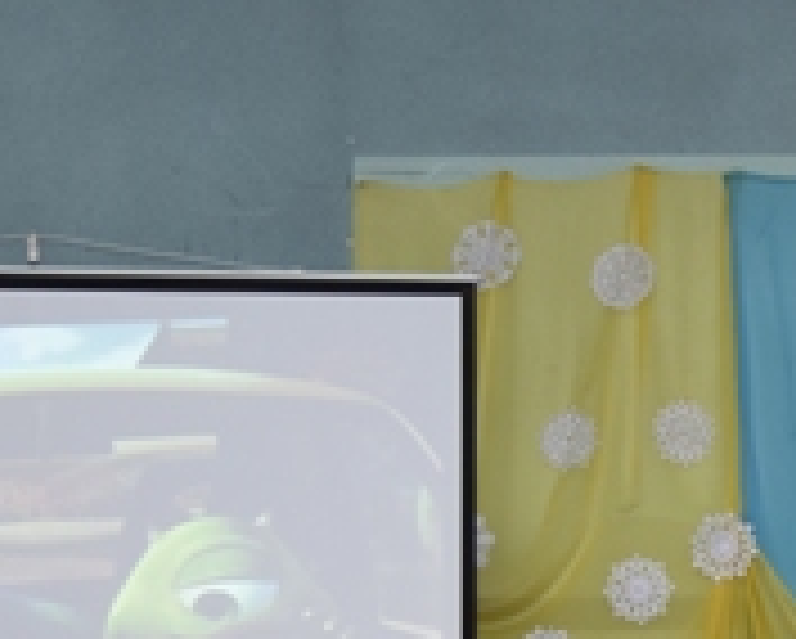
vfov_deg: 10.4
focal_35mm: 148
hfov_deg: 12.7
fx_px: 3483
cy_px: 538
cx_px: 998
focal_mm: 29
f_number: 2.8
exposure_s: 1/80
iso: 400
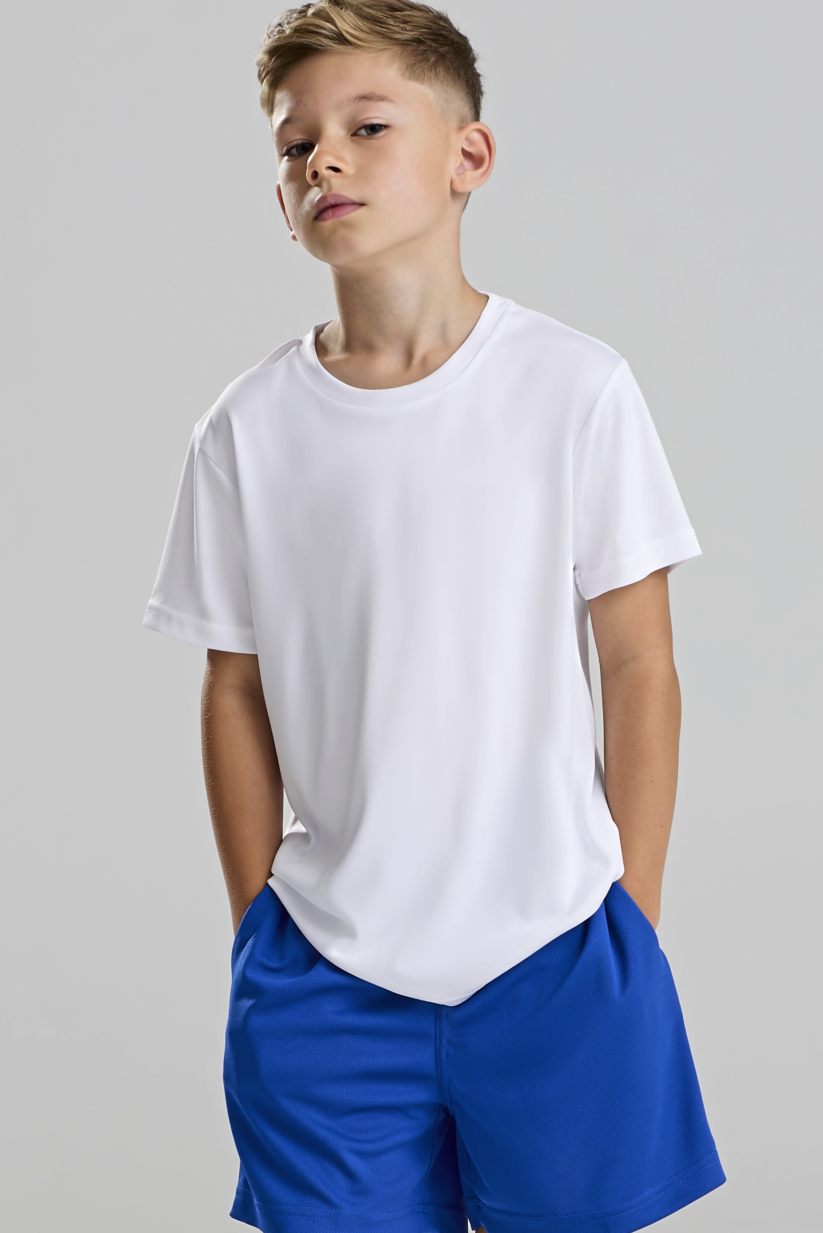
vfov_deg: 7.9
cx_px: 355
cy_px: 859
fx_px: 8874
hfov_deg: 5.3
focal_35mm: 259
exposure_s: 1/160
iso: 160
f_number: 9
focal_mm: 122
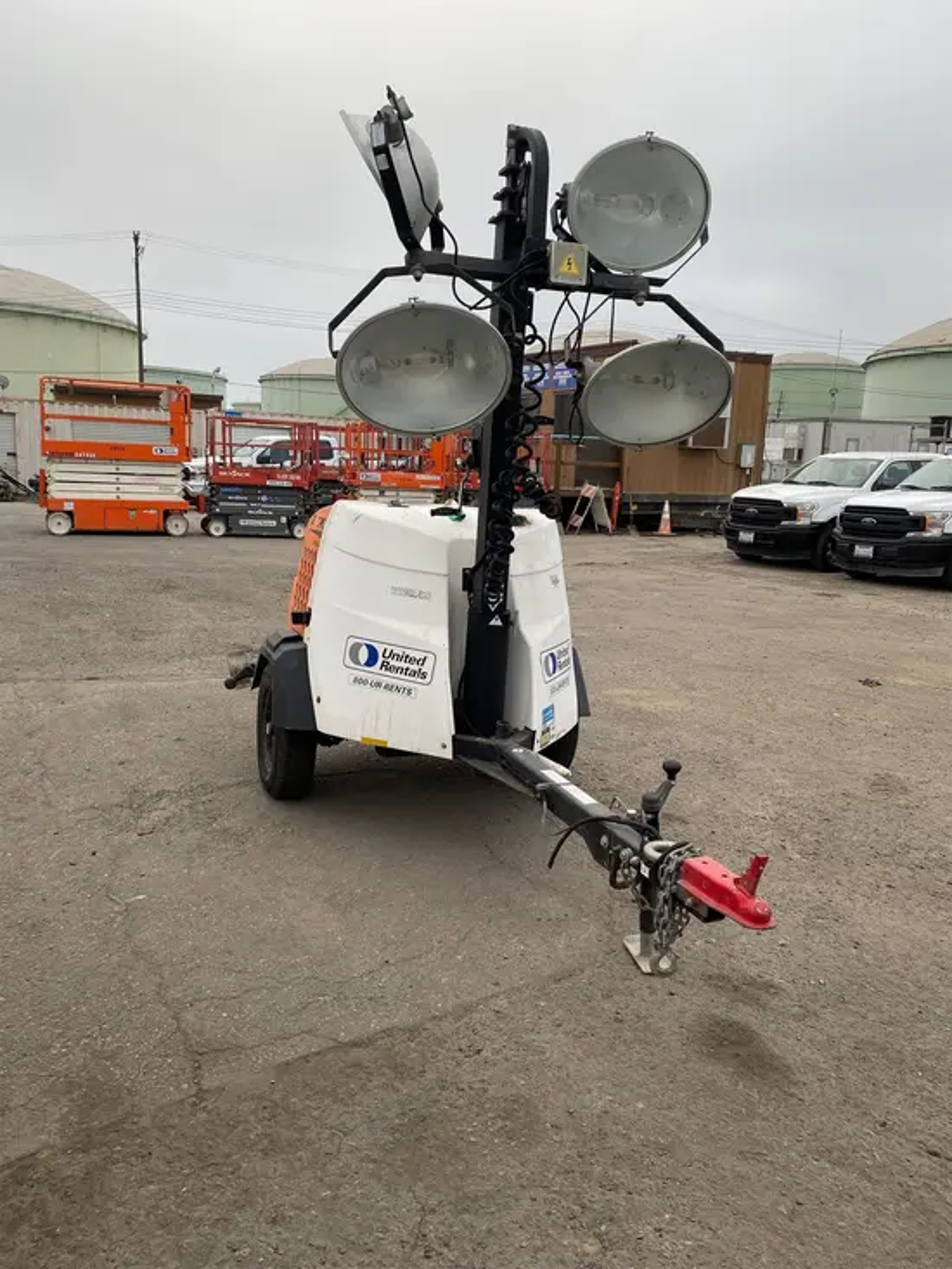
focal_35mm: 26
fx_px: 953
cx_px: 476
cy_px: 634
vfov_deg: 67.3
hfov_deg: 53.1
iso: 32
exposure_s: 1/122
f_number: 1.8
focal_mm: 4.25
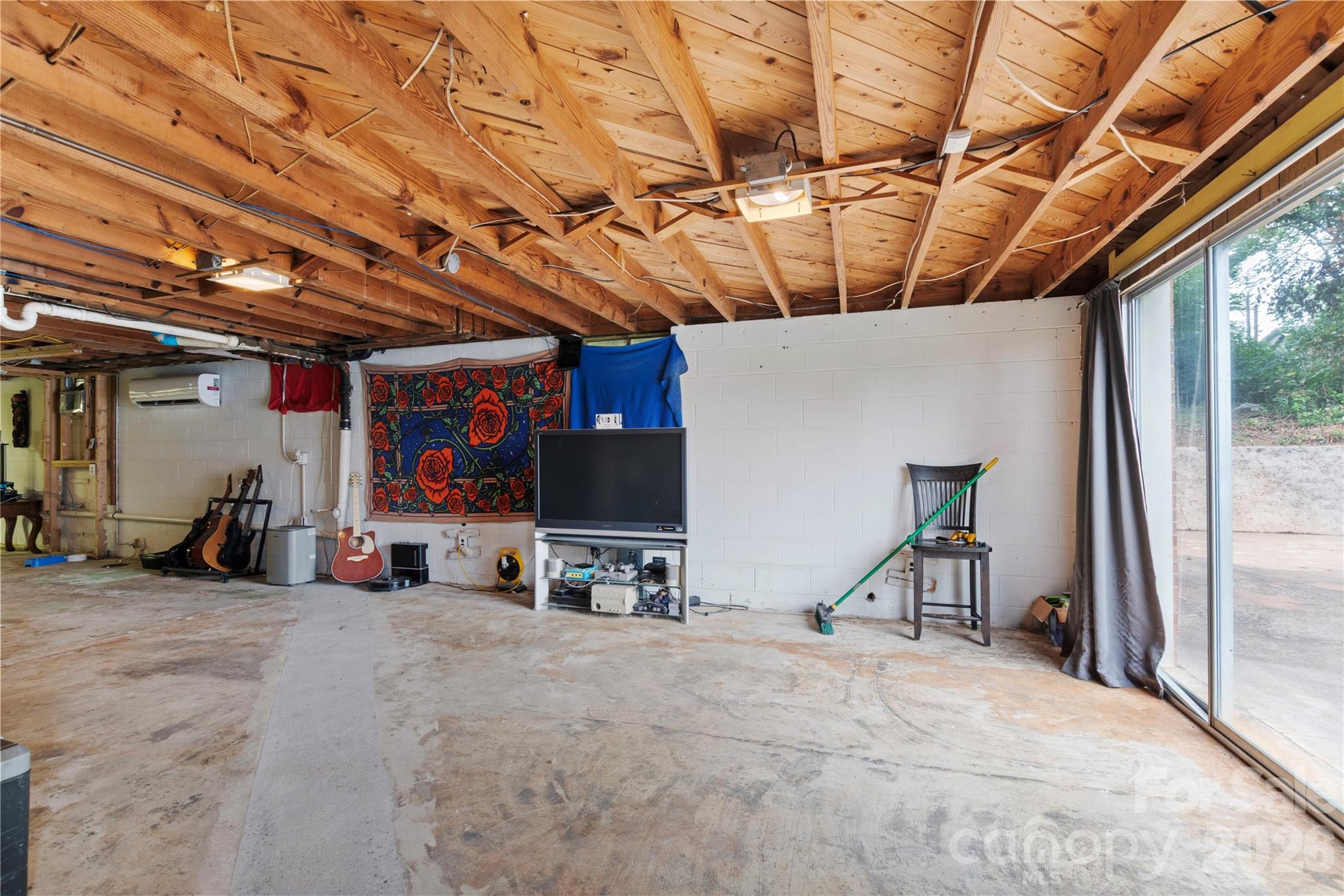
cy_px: 448
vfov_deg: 73.7
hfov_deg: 96.7
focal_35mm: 16
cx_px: 672
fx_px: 597
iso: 80
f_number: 8
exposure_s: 8
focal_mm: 11
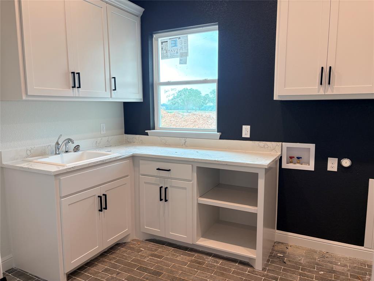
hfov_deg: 67.3
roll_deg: +0.8
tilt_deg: -6.7
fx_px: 281
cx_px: 187
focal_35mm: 26
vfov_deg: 53.1
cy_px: 140
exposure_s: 1/120
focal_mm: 5.96
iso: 64
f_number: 1.6
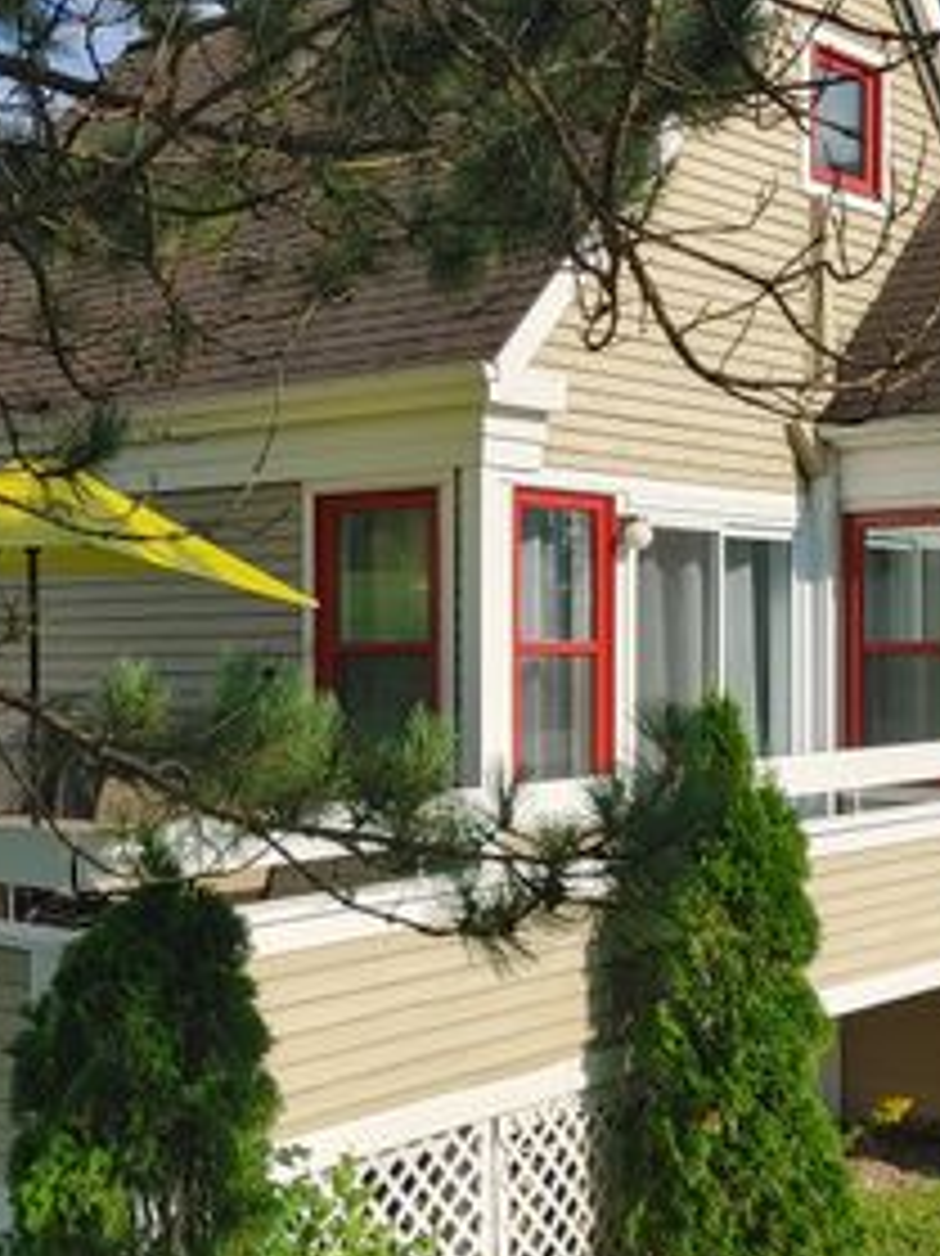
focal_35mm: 56
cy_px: 666
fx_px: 2029
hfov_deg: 26.1
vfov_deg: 34.4
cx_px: 414
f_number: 1.8
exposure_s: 1/1389
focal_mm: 4.81
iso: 50
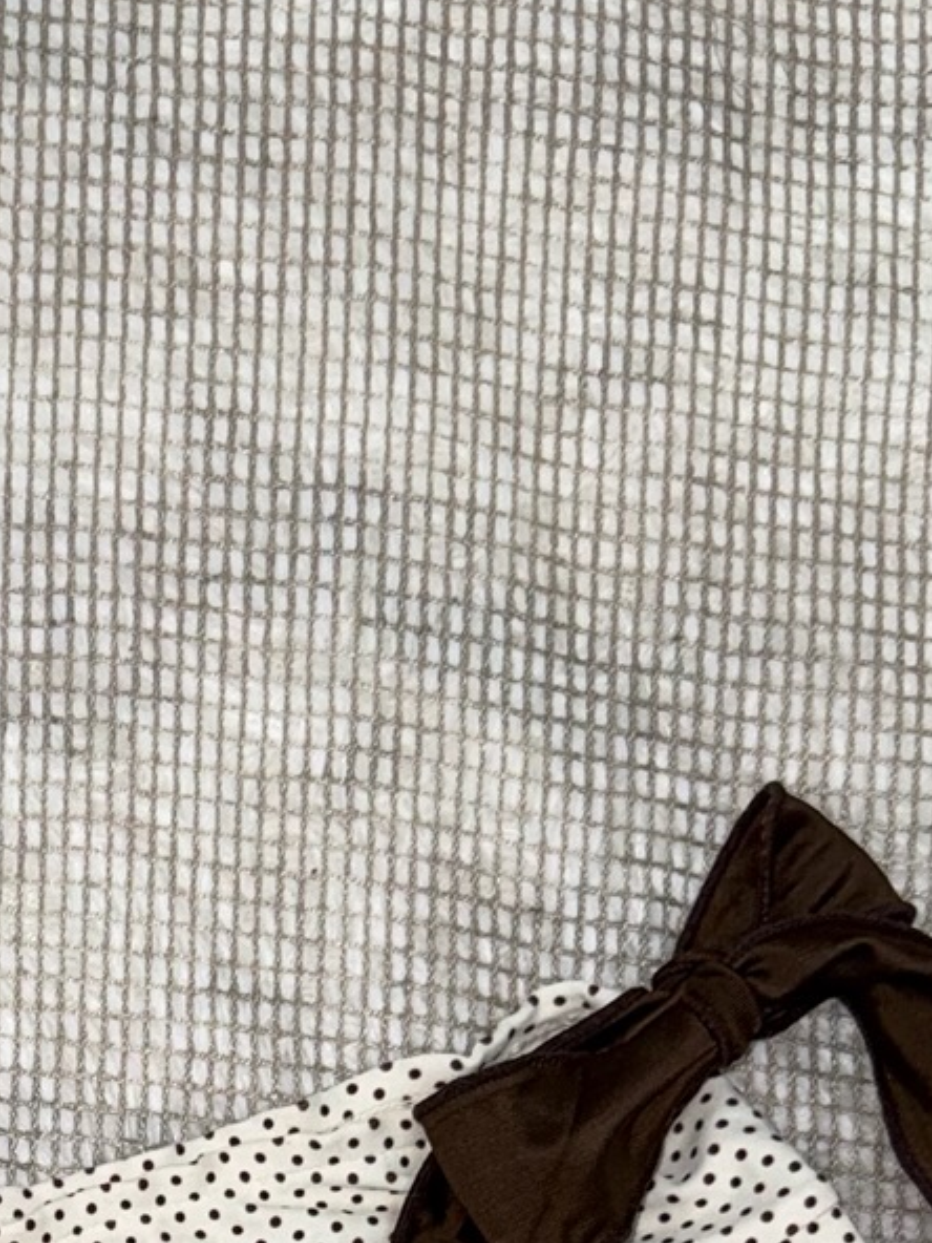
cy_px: 1751
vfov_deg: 20.8
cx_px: -193
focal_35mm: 83
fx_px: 2980
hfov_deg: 17.0
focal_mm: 6.76
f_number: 1.78
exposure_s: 1/59
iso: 64
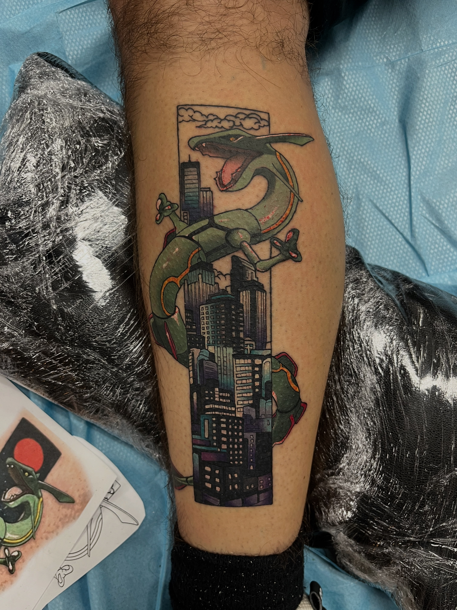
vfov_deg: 67.3
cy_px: 305
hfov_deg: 53.1
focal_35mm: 26
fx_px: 458
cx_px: 228
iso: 100
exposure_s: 1/60
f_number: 1.6
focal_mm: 5.1
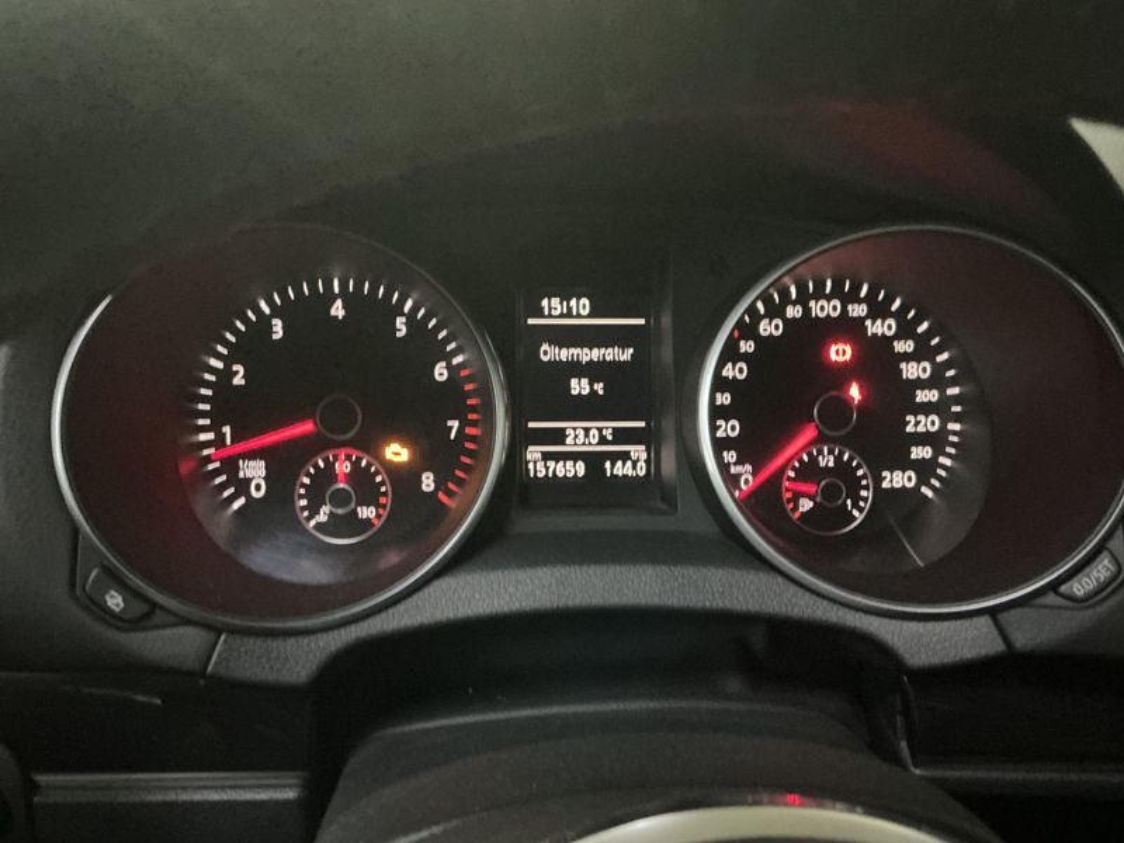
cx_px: 562
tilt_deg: -23.4
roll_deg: -1.5
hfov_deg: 63.4
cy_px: 422
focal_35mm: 28
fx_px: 909
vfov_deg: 49.7
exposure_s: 1/17
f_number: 1.8
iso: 640
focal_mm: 3
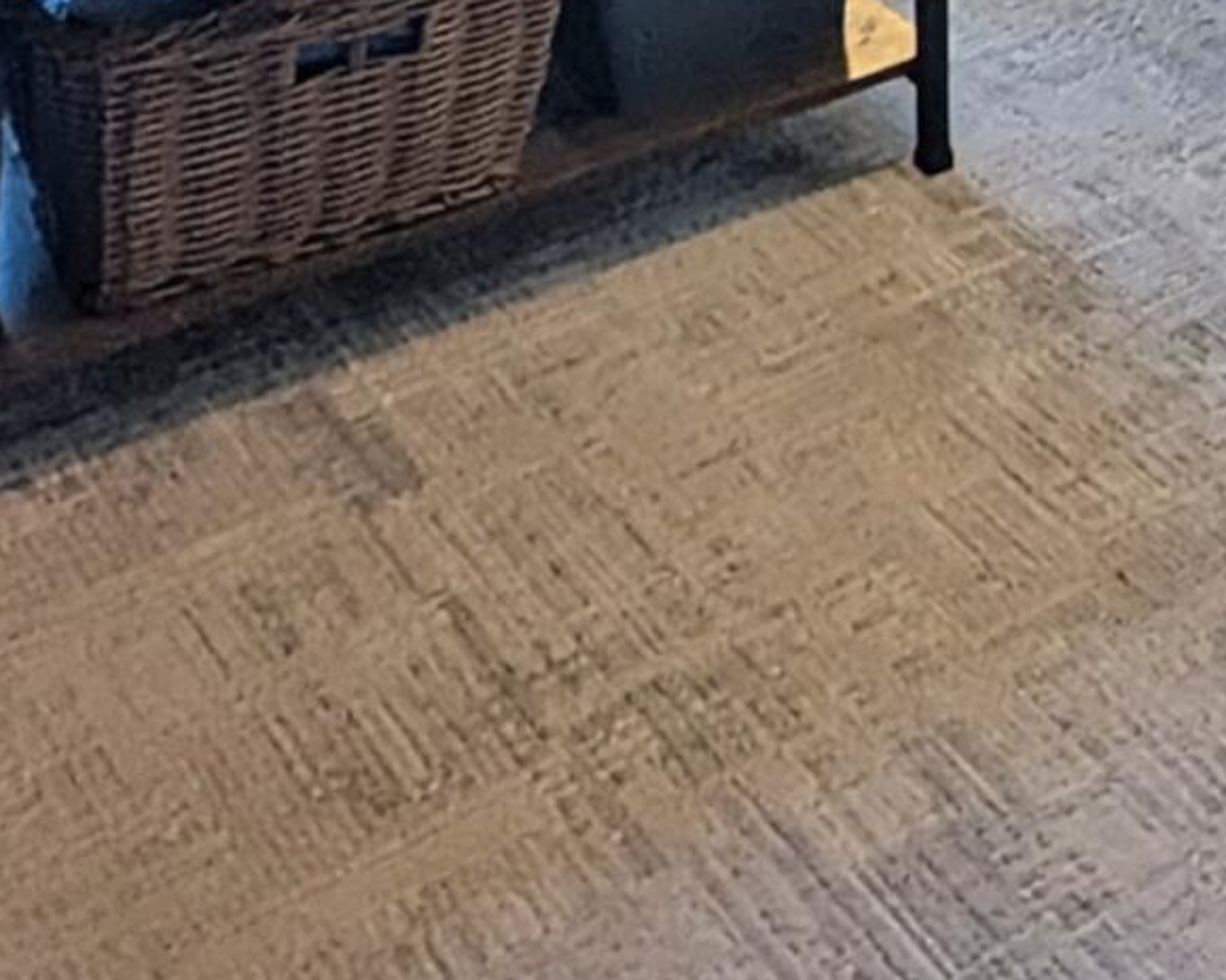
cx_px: 1565
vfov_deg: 15.0
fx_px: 2939
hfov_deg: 21.5
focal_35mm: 81
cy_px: -1054
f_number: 2.2
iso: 65
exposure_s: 1/120
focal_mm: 2.35
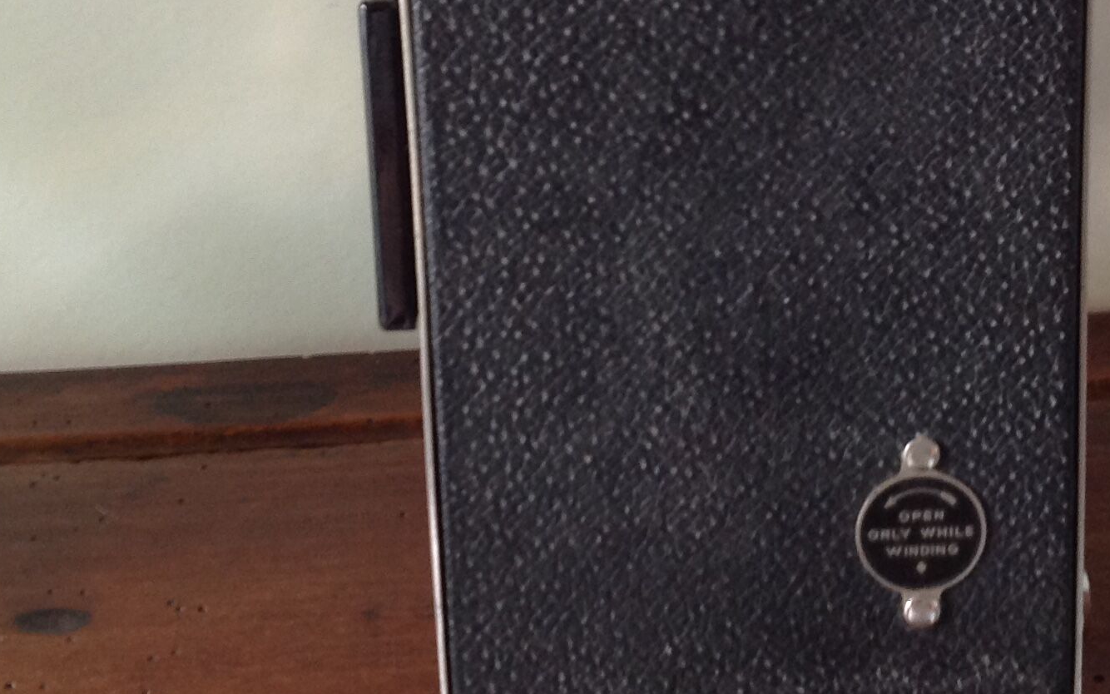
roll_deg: +0.2
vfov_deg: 17.9
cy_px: 83
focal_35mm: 72
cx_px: 721
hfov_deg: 28.4
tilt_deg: -19.3
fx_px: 2178
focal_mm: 4.28
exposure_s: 1/15
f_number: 2.4
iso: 160
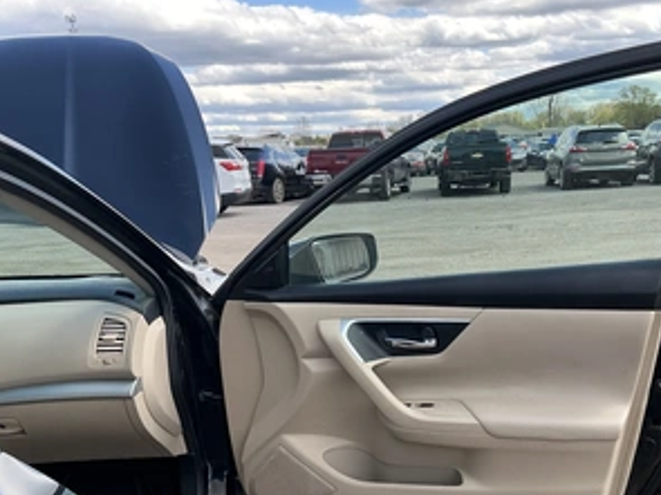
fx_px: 725
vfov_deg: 37.4
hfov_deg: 48.9
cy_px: 318
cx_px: 367
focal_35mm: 38
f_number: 1.8
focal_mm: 3
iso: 25
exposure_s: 1/389
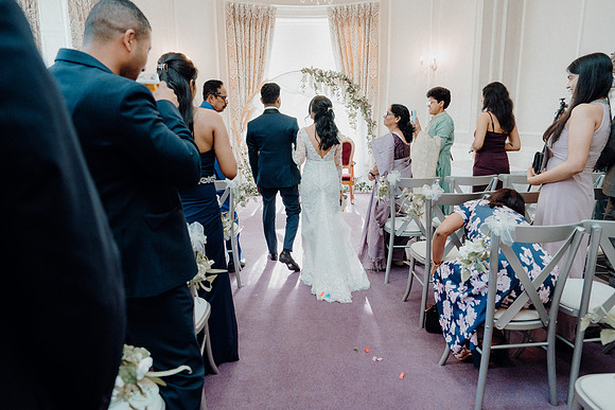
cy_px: 205
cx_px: 308
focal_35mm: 24
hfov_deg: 73.7
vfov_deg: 53.2
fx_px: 410
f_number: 3.5
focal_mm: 24
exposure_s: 1/200
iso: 1250
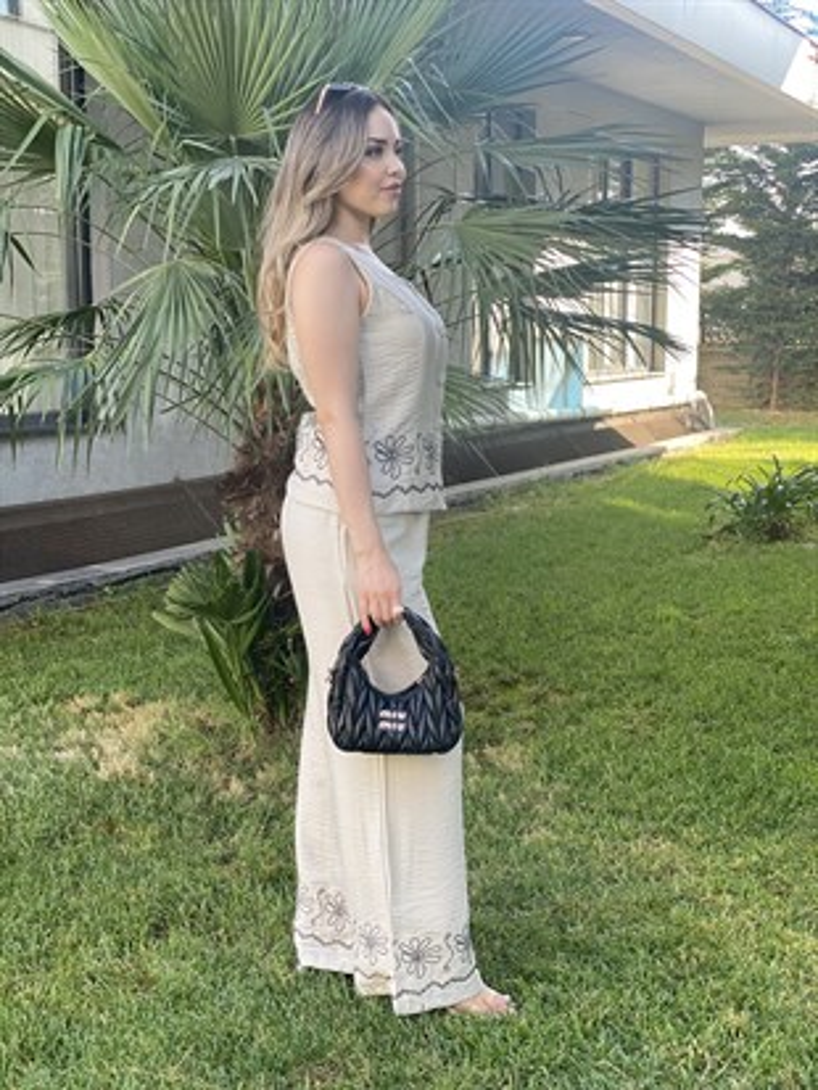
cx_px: 409
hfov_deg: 28.0
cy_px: 545
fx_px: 1638
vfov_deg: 36.8
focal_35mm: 52
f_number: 2
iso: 40
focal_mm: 6
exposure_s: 1/122
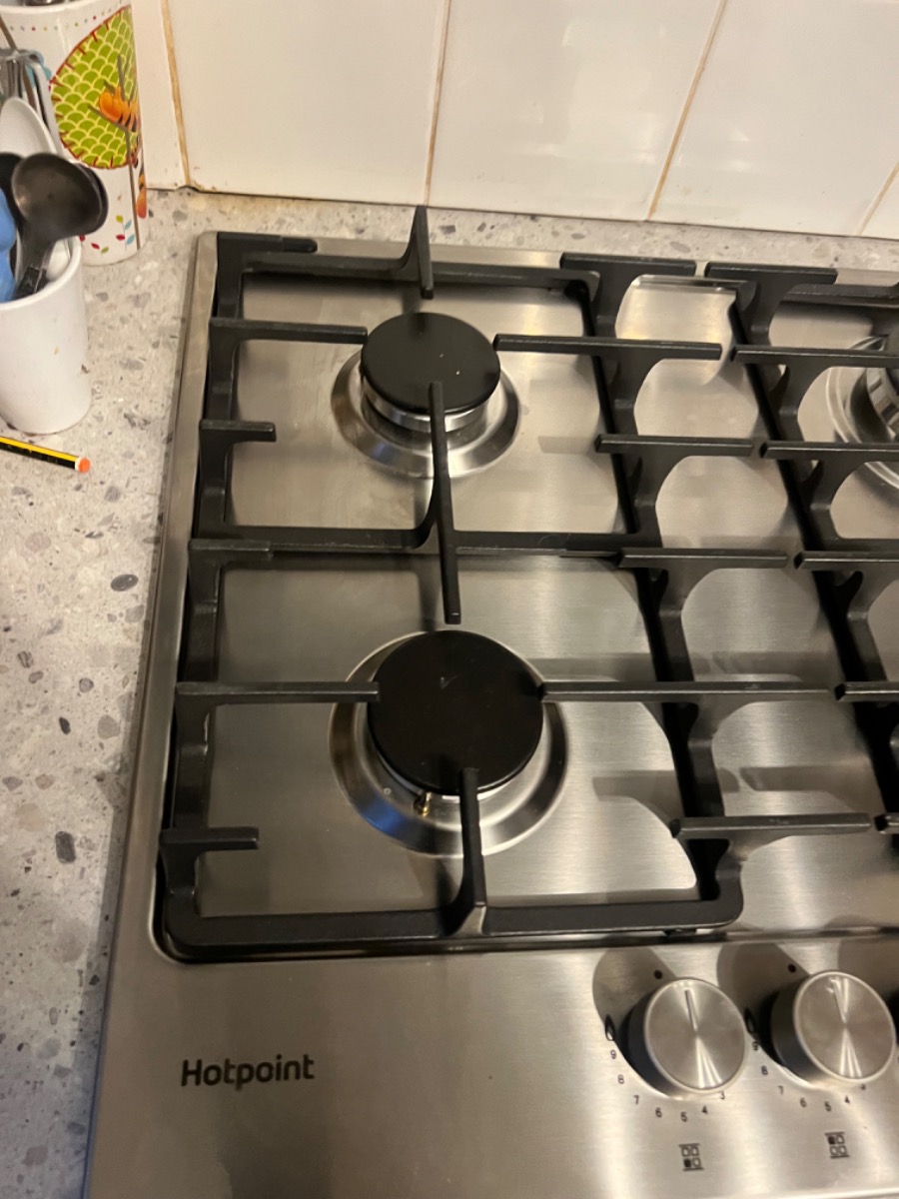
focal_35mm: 26
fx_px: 900
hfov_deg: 53.1
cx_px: 450
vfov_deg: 67.3
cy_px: 600
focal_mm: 5.7
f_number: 1.5
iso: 400
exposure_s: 1/60
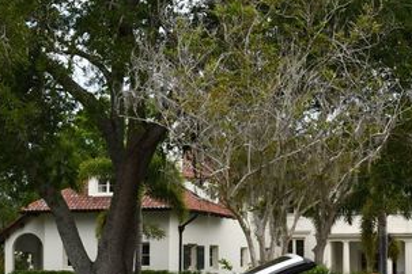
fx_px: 1064
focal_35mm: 93
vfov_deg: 14.6
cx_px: 307
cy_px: 236
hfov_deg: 21.7
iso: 180
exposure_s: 1/250
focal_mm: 22
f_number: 8
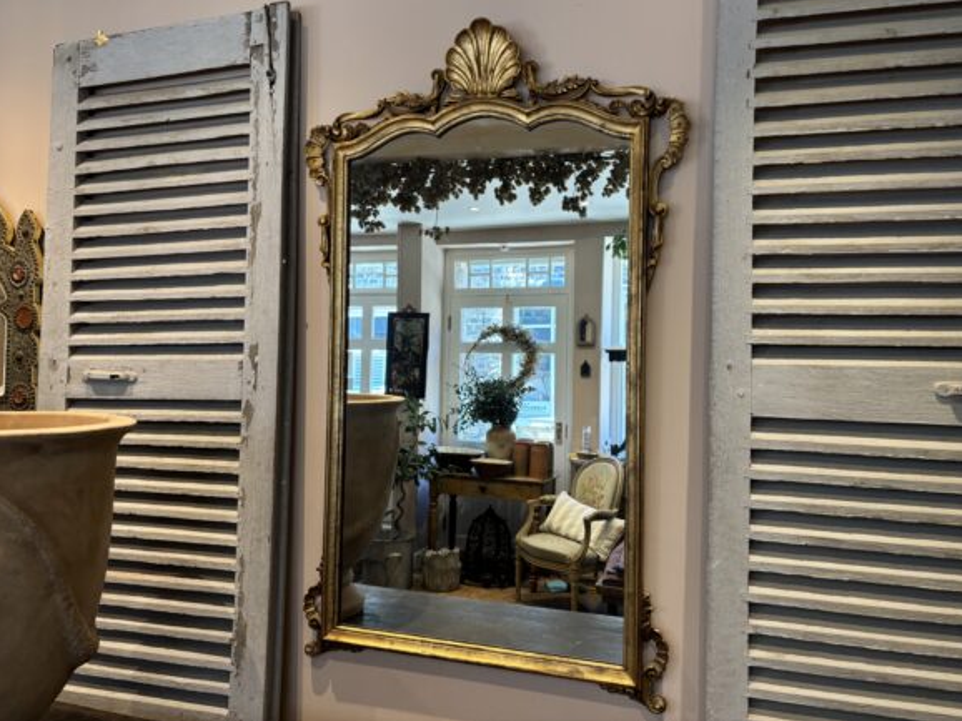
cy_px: 348
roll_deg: -1.3
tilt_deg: +2.6
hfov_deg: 65.3
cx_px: 483
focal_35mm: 27
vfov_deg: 51.3
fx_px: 750
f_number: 1.6
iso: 80
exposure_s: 1/50
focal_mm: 5.96
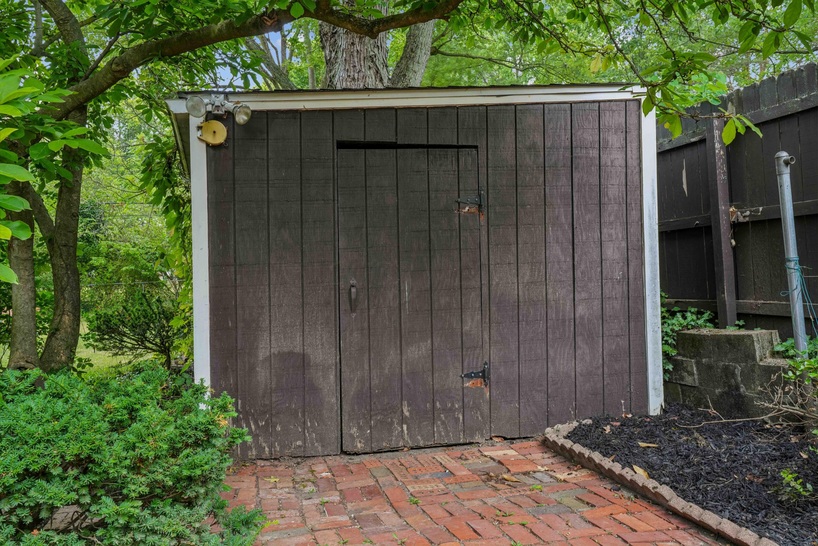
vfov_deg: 43.6
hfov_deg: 61.9
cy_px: 273
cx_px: 409
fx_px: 682
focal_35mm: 30
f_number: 11
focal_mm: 30
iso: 400
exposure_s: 1/4
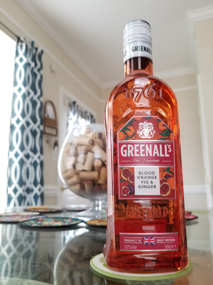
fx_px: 213
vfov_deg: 67.3
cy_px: 142
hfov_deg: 53.1
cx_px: 106
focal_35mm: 26
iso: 200
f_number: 1.7
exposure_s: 1/17
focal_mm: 4.25
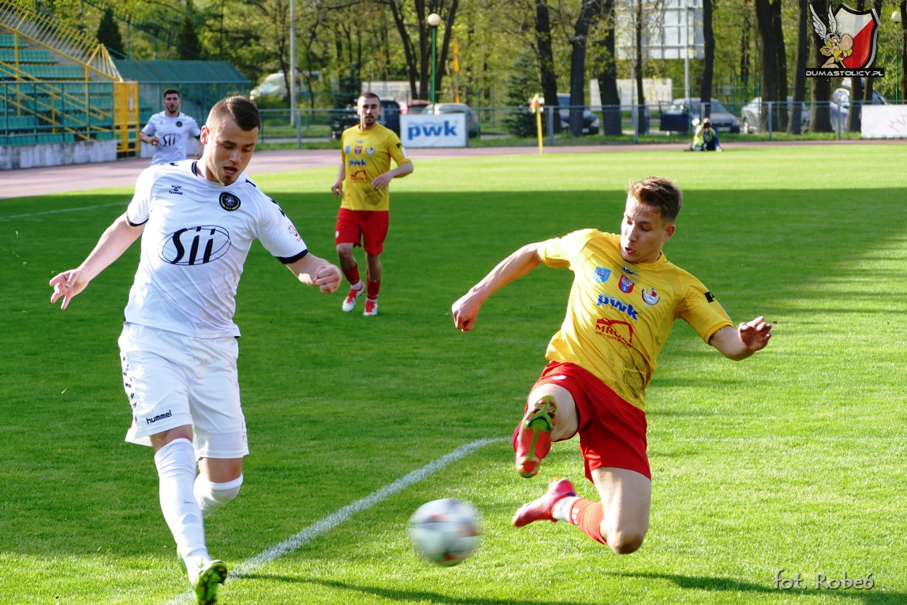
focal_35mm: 170
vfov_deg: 8.1
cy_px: 302
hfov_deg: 12.1
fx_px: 4283
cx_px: 454
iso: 200
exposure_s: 1/500
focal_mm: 61.93
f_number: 4
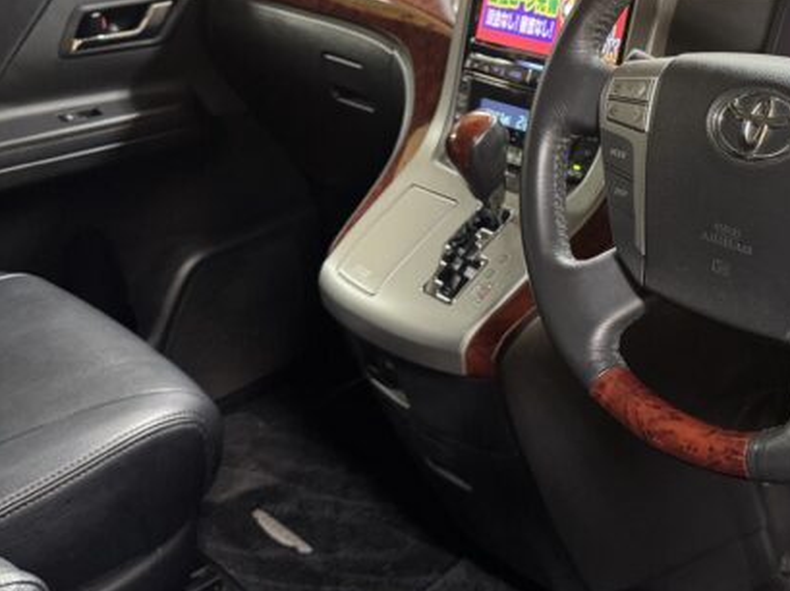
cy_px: 139
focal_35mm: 47
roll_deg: +1.6
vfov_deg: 30.3
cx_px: 707
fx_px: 1072
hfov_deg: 37.8
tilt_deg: -18.7
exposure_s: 1/50
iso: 320
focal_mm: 6.76
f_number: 1.78
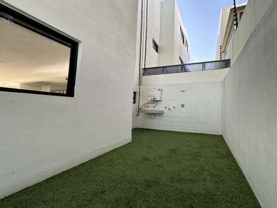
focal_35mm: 14
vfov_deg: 85.7
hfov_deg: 102.1
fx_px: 112
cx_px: 138
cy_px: 104
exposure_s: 1/105
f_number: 2.2
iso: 40
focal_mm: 2.22
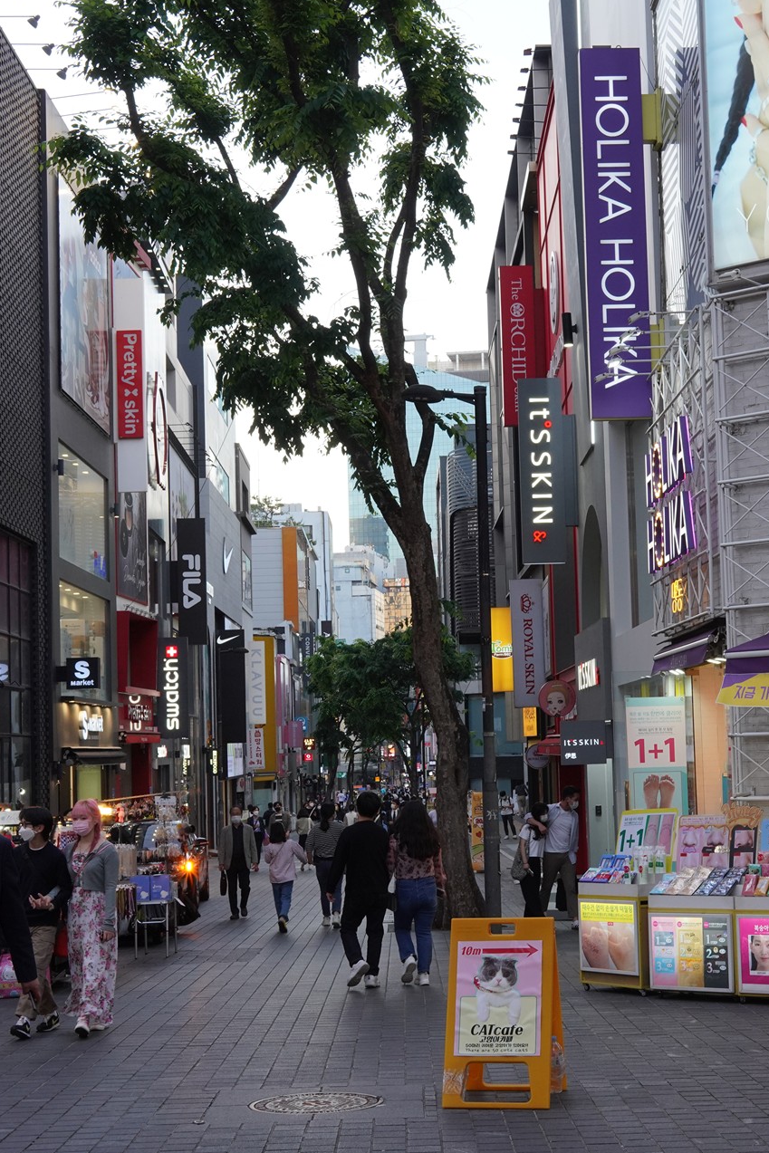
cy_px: 597
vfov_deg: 36.2
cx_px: 499
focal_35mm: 55
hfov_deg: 24.5
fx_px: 1762
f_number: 11
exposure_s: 1/80
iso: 1000
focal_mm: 35
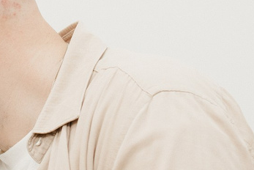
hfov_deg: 7.8
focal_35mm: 258
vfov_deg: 5.3
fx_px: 1822
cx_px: -135
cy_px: 137
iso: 250
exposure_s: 1/160
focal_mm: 35
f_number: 4
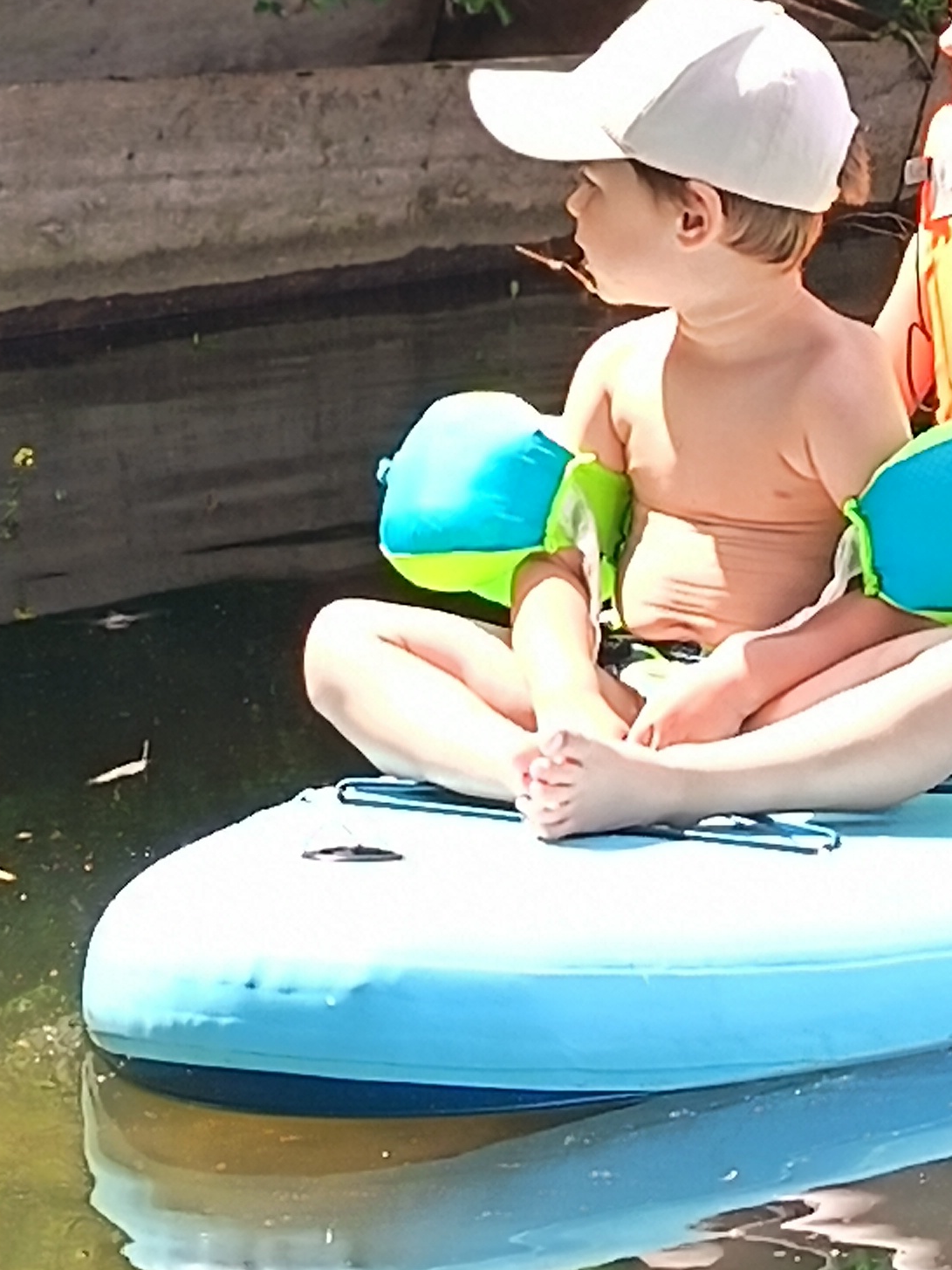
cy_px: -134
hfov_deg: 11.0
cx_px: 1137
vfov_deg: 14.6
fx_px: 4841
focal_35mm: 132
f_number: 4
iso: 100
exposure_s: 1/148
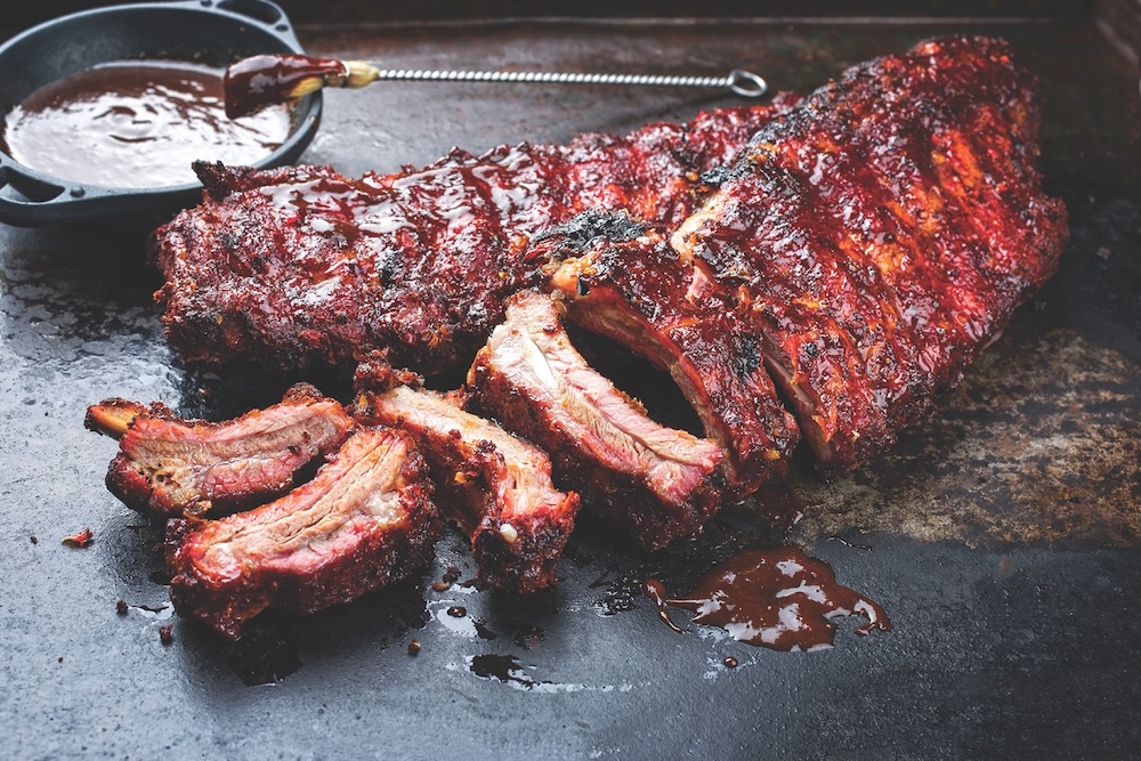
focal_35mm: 50
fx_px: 1585
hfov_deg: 39.6
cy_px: 380
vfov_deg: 27.0
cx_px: 570
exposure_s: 1/200
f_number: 9
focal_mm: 50
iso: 100
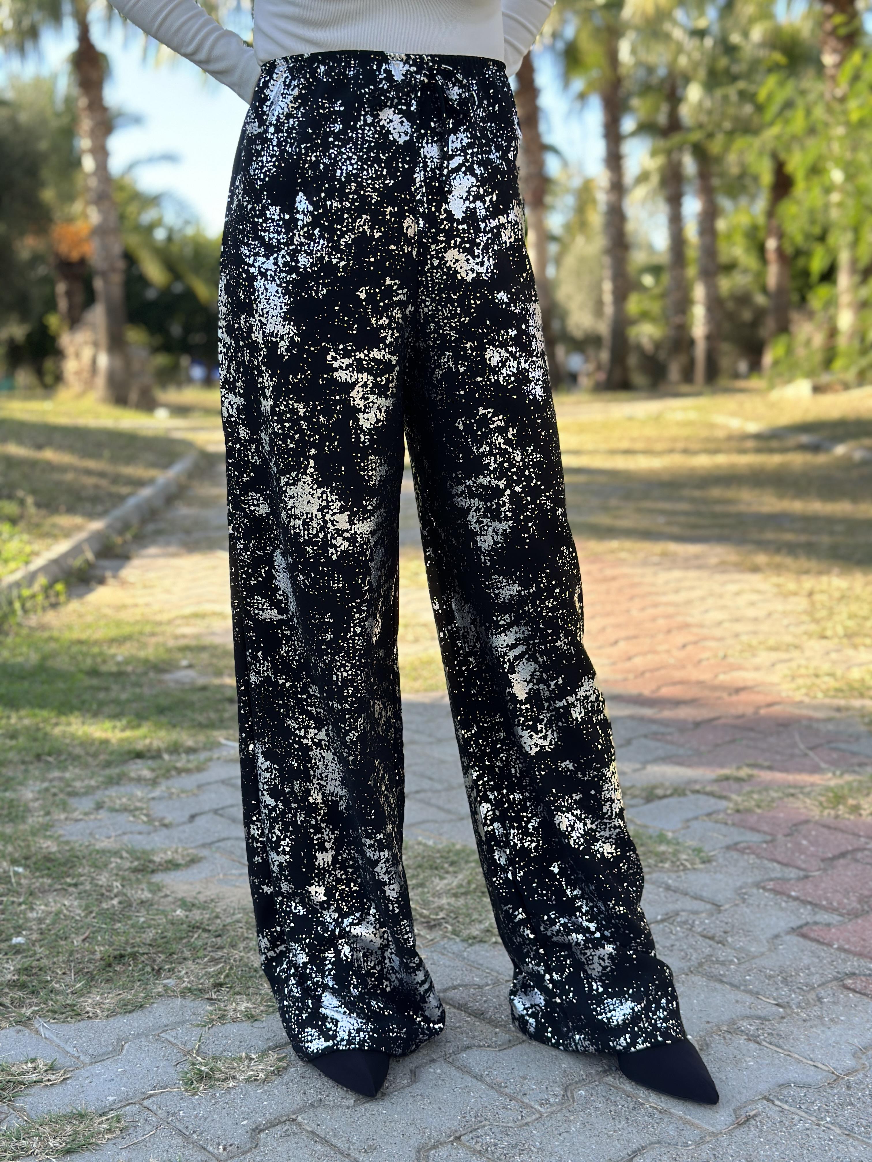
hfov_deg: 30.3
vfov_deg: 39.7
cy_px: 581
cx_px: 436
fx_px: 1612
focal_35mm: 48
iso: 80
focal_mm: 6.86
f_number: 1.78
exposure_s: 1/590
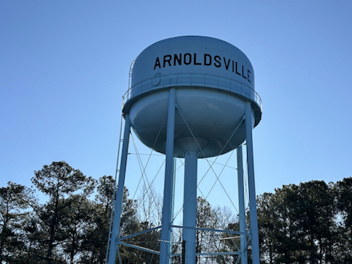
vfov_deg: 25.2
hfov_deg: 33.2
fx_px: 590
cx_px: 197
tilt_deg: +21.9
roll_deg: -0.9
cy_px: 137
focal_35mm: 58
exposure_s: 1/5556
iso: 64
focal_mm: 6.86
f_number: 1.78
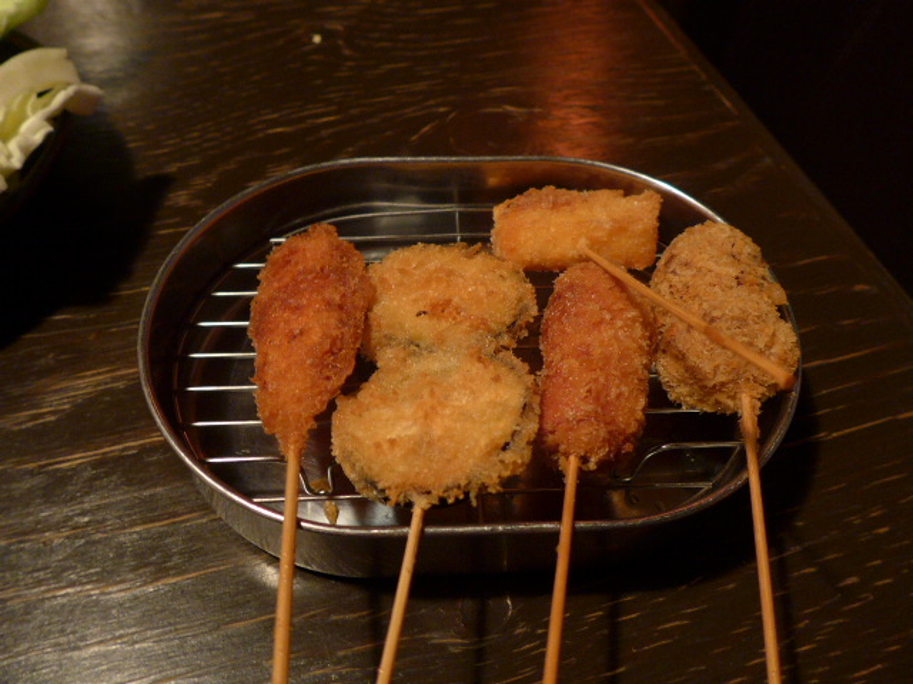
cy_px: 342
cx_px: 456
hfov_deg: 61.7
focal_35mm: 29
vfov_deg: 48.2
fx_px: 765
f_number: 2
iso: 400
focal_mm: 6
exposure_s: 1/6
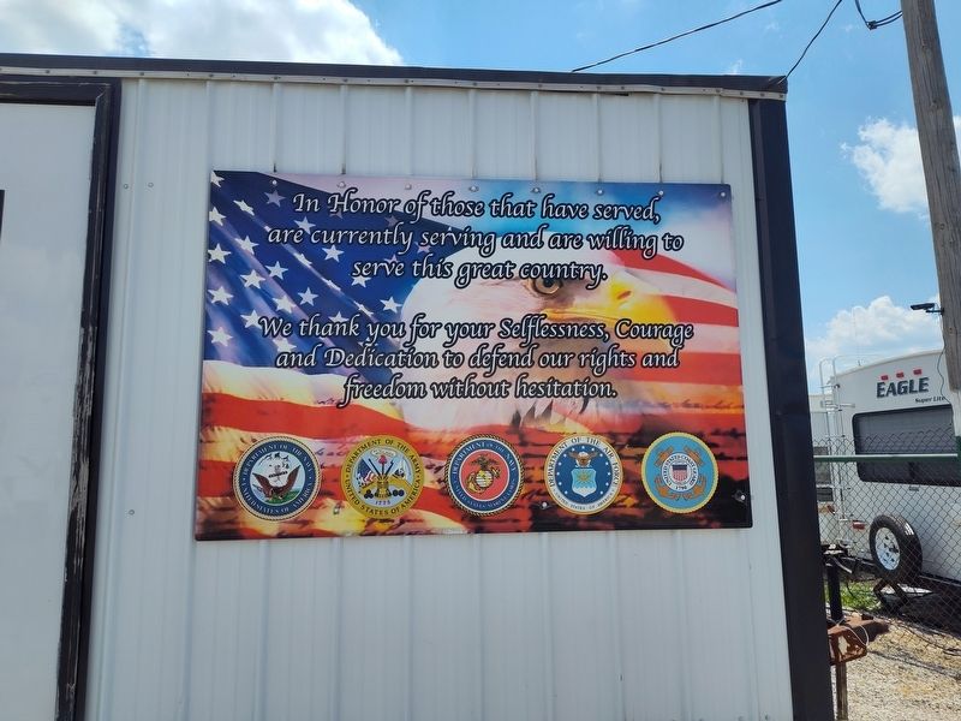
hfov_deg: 73.9
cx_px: 480
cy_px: 360
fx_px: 639
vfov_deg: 58.9
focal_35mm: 23
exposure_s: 1/2847
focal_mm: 5.56
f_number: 1.8
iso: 100
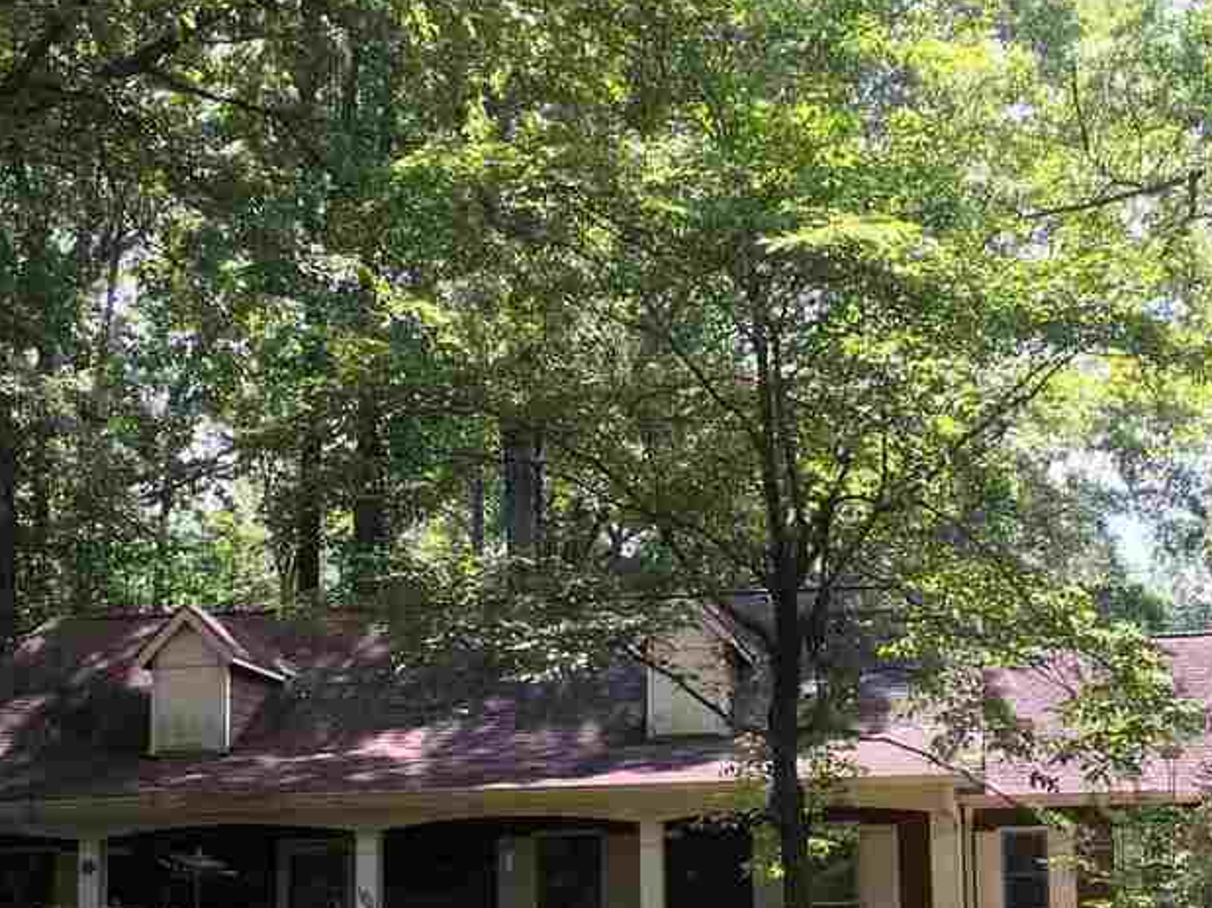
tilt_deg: +8.7
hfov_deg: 32.0
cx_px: 797
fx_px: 2100
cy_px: 699
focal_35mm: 60
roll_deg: +2.2
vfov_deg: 24.1
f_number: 2.2
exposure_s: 1/164
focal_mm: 4.15
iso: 25
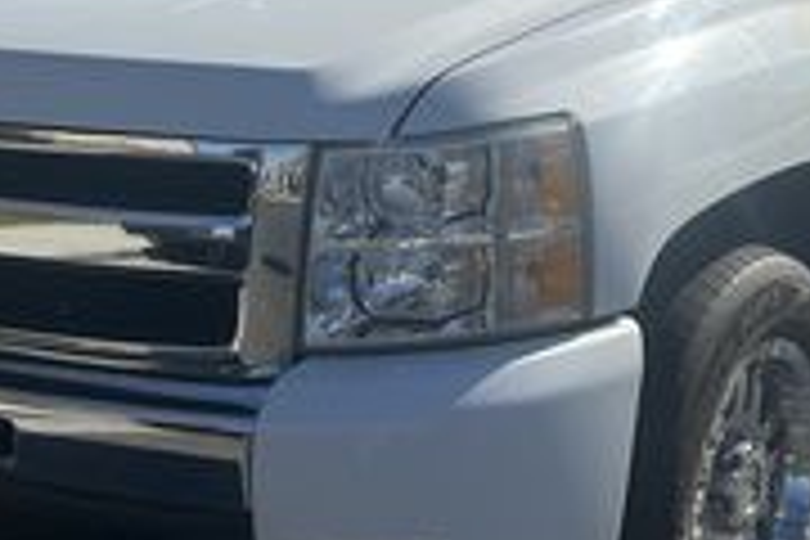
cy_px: 32
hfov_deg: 28.0
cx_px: 486
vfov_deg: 18.5
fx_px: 1620
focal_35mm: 72
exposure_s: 1/6211
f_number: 1.5
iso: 50
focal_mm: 5.7
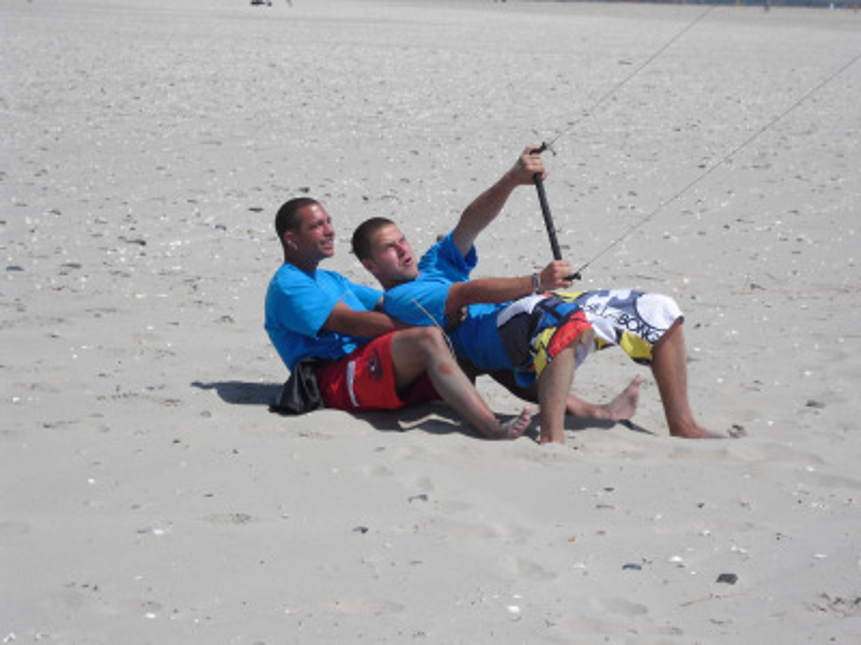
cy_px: 322
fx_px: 2661
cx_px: 430
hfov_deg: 18.4
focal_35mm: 107
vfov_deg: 13.8
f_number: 14.1
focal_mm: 18.9
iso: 64
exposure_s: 1/80
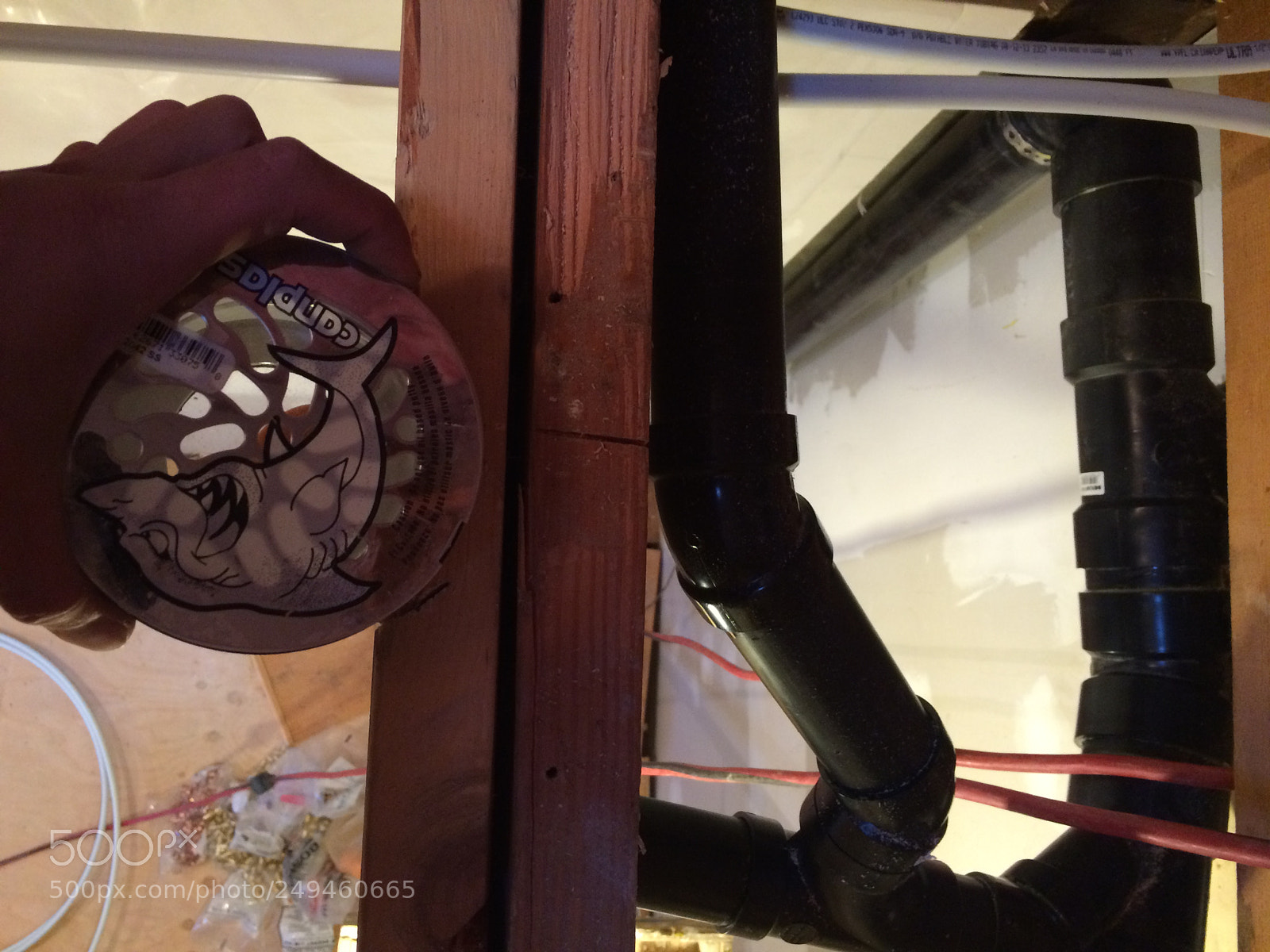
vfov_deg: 48.2
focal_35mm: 29
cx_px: 635
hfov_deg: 61.7
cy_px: 476
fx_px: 1064
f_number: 2.2
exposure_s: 1/30
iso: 200
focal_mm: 4.15
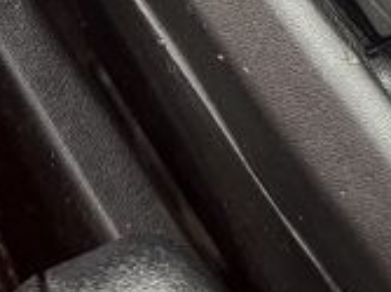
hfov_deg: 13.4
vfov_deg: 9.1
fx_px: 1659
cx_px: 302
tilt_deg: -63.4
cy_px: -413
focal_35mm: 147
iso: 200
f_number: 1.78
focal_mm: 6.76
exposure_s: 1/75
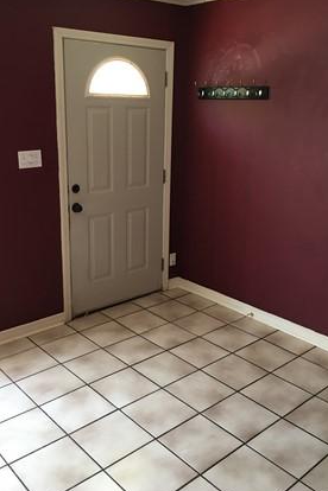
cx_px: 175
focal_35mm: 35
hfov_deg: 37.8
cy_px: 222
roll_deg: -0.4
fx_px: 478
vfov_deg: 54.3
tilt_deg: -11.6
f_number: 2.2
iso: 80
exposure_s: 1/15
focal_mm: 4.15
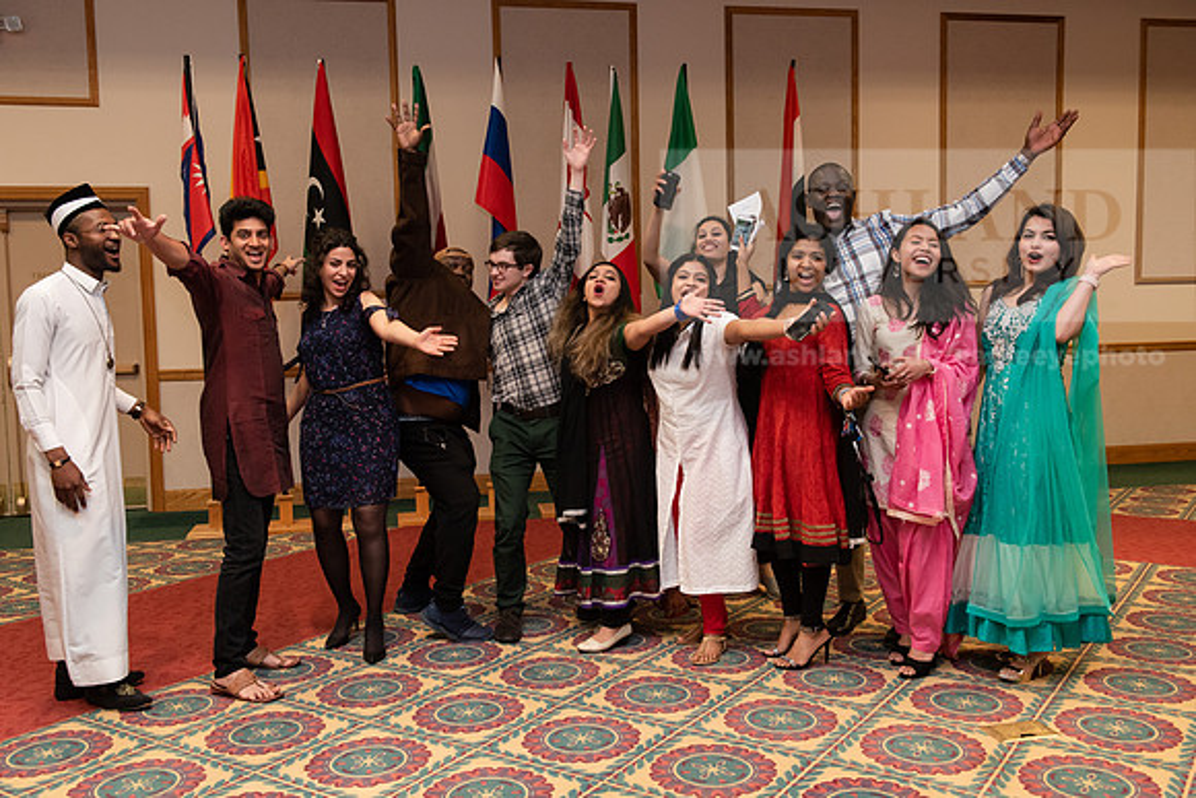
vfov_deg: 38.9
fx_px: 1130
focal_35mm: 34
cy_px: 399
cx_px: 598
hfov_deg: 55.8
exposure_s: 1/200
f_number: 6.3
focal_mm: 34
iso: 2500
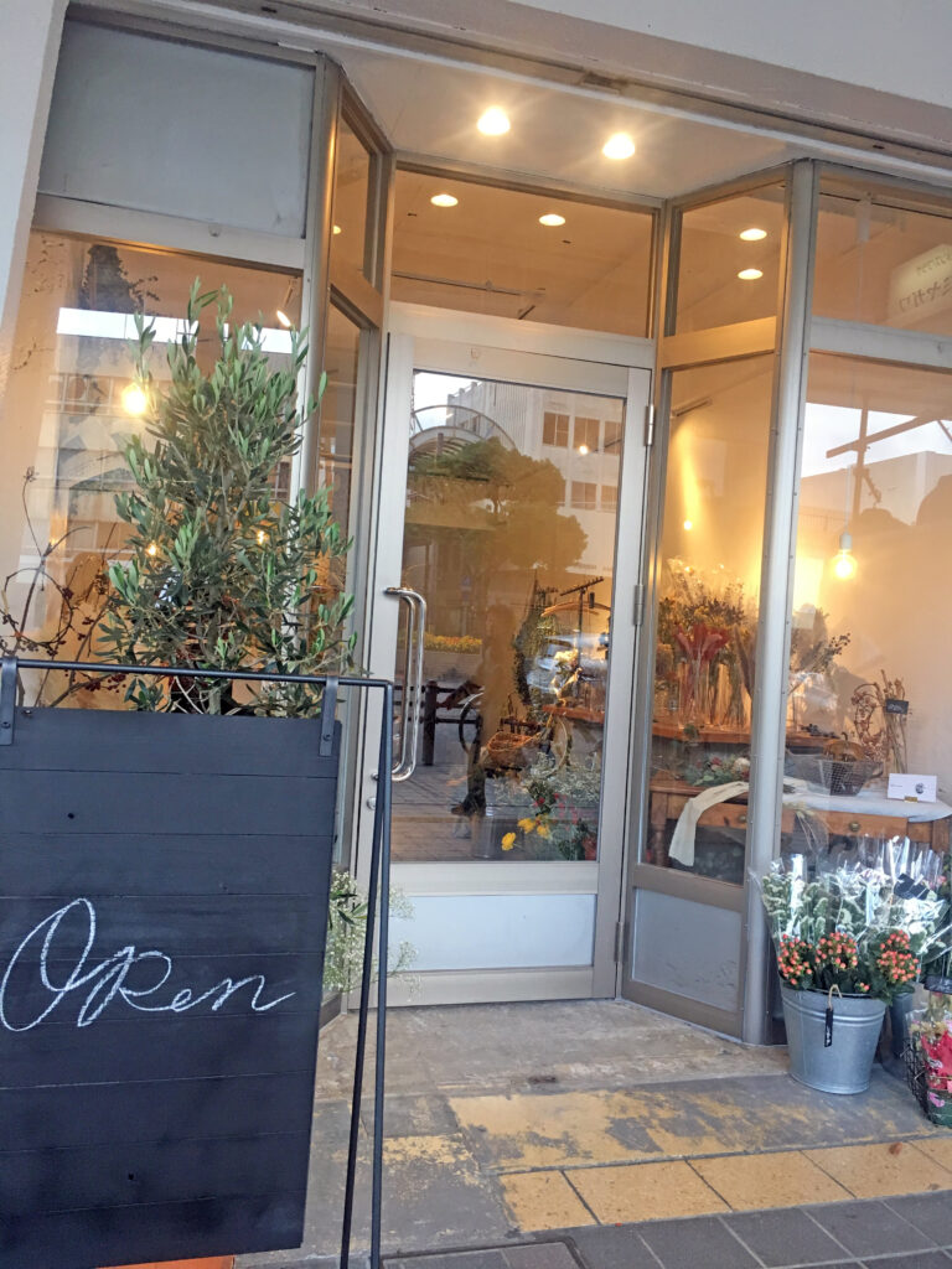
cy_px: 634
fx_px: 1063
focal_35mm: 29
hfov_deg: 48.2
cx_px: 476
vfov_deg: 61.7
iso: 40
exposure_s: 1/30
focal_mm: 4.15
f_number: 2.2
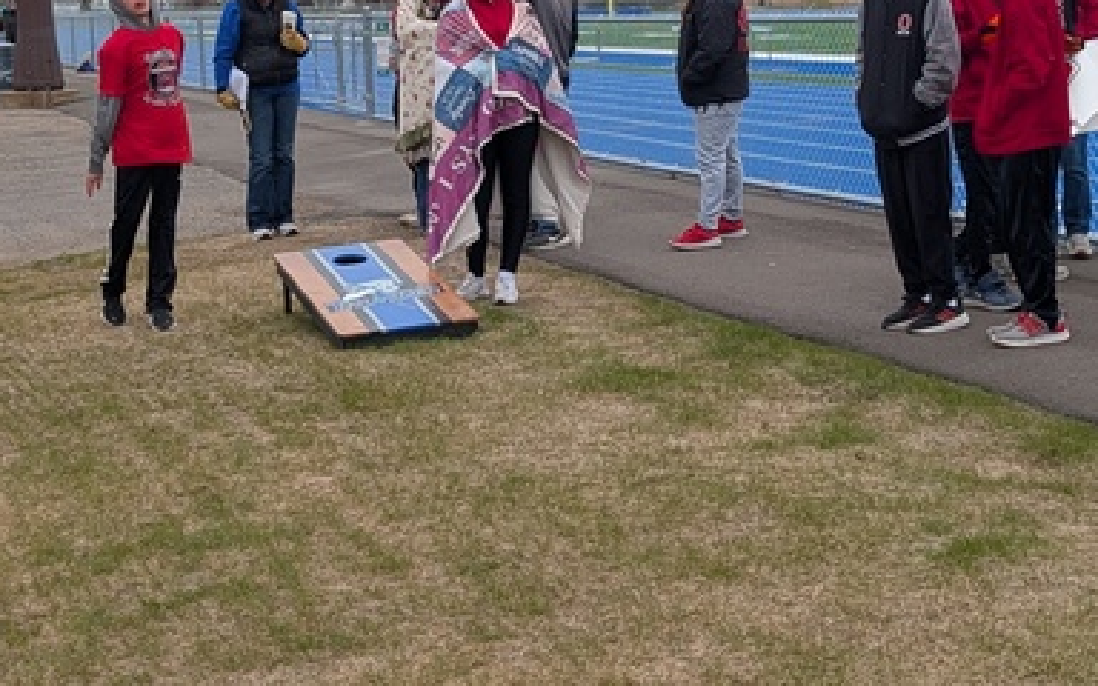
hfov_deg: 30.1
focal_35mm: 68
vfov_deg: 19.0
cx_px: 652
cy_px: 170
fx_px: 2035
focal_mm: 6.9
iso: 27
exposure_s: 1/499
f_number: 1.68
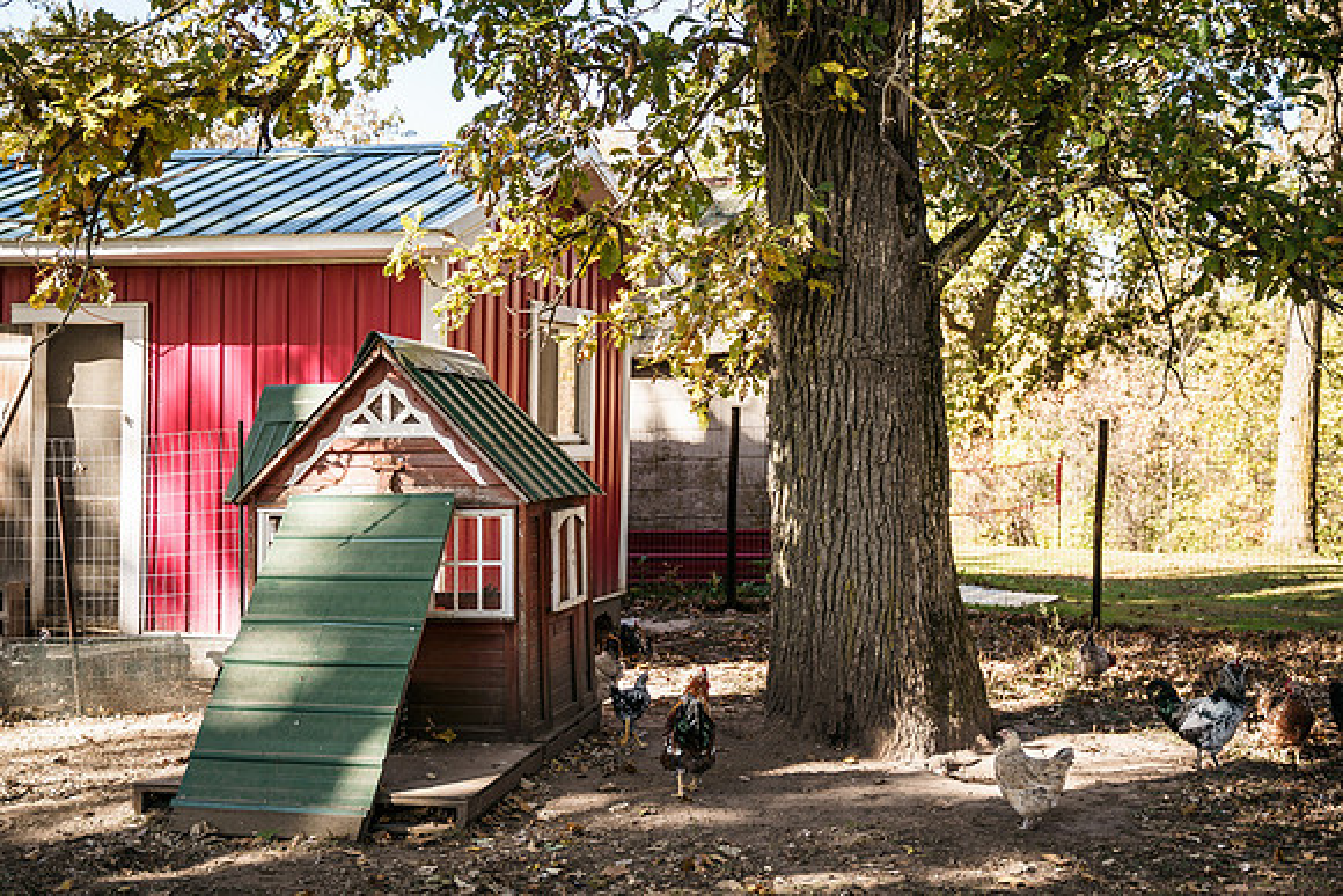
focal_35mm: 49
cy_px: 423
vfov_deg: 27.5
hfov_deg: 40.3
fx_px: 1830
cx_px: 668
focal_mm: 43.2
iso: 100
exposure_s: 1/400
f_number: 2.8
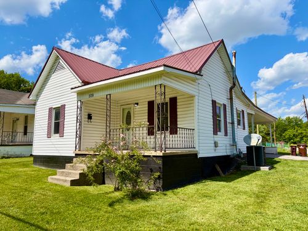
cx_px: 154
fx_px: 231
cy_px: 116
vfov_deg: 53.1
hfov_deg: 67.3
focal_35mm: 26
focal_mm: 5.96
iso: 50
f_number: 1.6
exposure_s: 1/4065
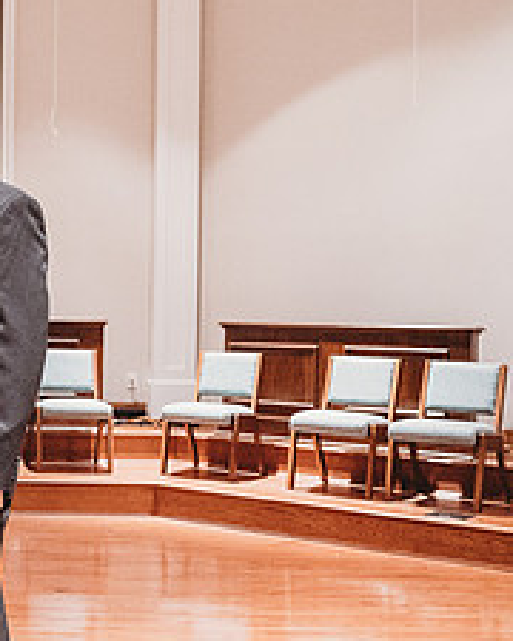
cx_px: -137
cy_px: 312
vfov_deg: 32.5
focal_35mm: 58
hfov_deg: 23.5
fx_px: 1101
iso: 6400
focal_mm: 24
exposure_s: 1/200
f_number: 4
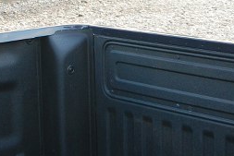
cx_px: 128
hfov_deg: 18.7
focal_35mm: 109
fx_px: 709
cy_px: 28
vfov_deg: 12.5
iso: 280
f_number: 5.6
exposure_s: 1/125
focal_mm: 18
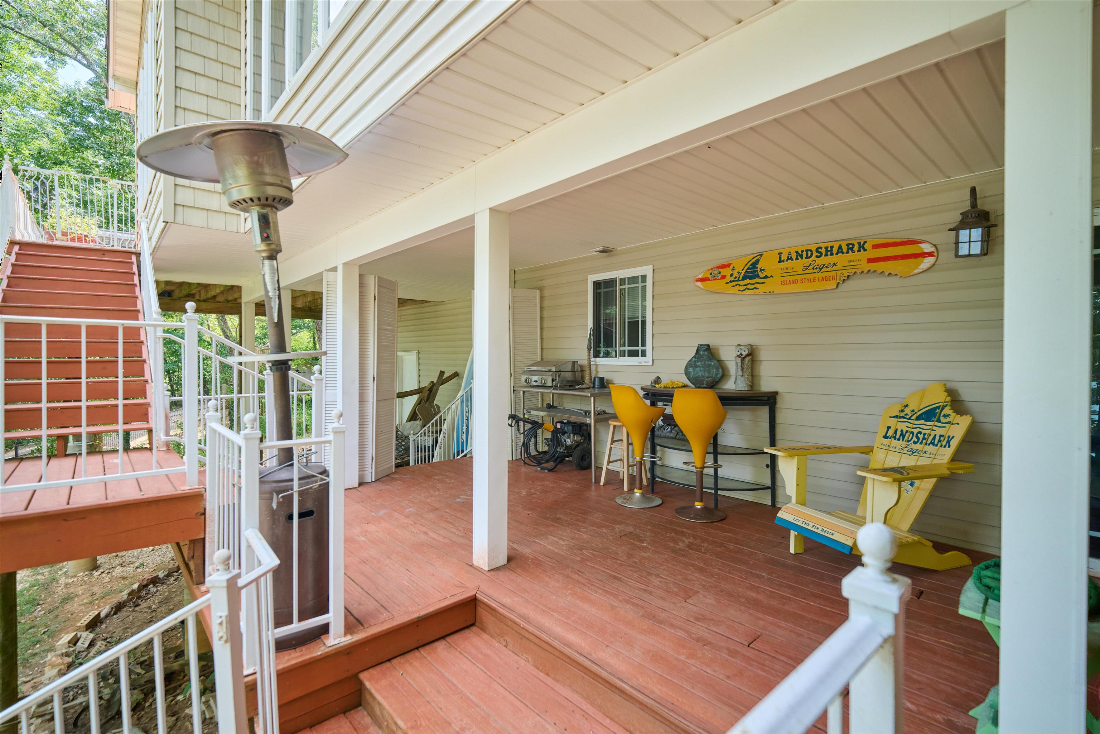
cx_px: 550
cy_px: 367
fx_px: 489
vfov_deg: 73.7
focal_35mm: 16
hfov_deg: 96.7
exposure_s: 1/1250
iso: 2500
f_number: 3.2
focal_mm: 16
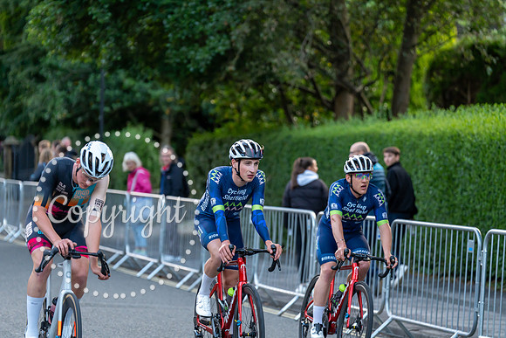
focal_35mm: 144
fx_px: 2024
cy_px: 169
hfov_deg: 14.2
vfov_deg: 9.5
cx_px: 253
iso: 1250
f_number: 2.8
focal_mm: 144
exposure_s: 1/1000
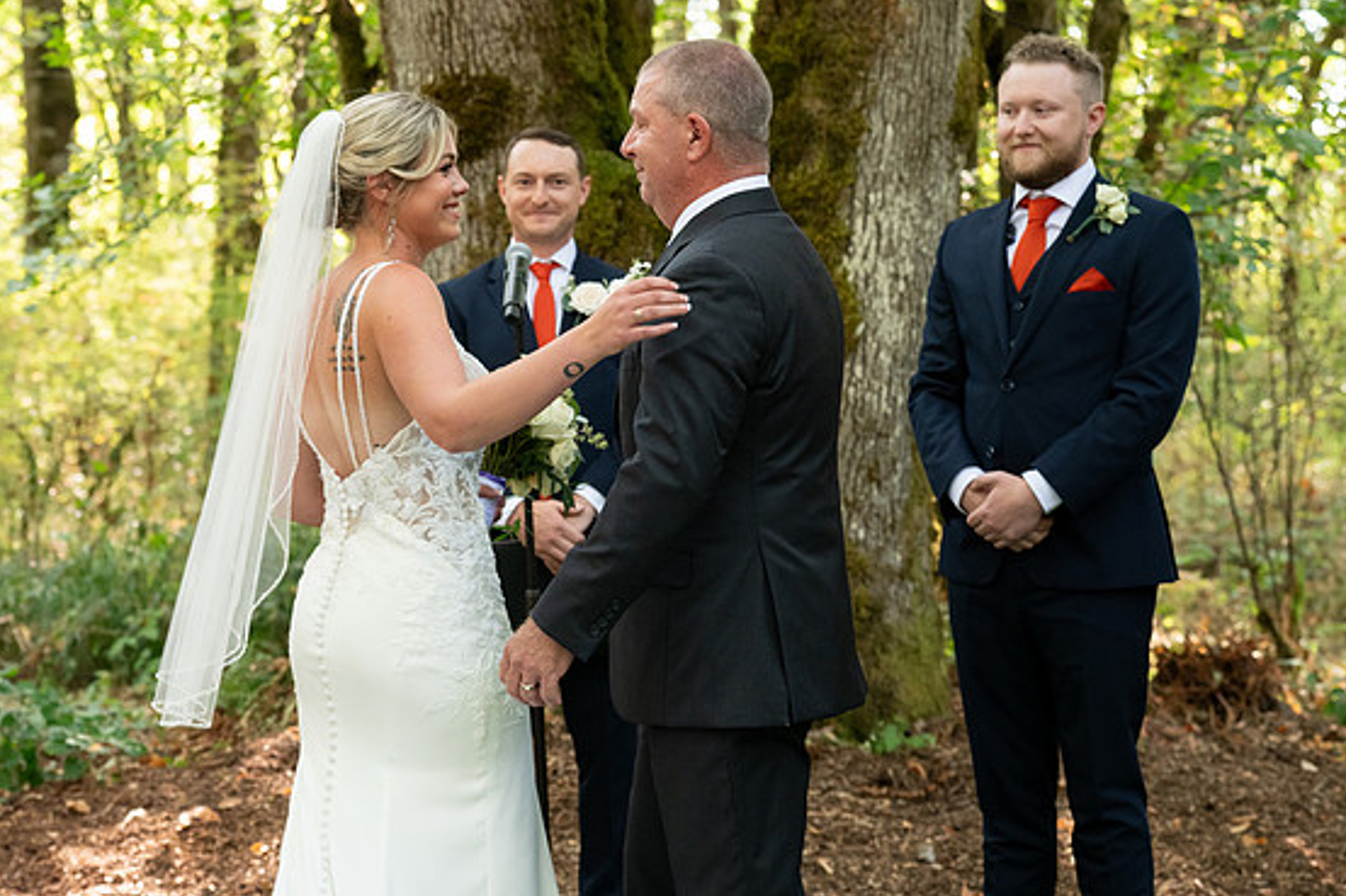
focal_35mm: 76
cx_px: 485
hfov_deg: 26.6
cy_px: 345
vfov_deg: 17.9
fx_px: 2841
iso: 1600
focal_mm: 58
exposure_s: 1/400
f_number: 4
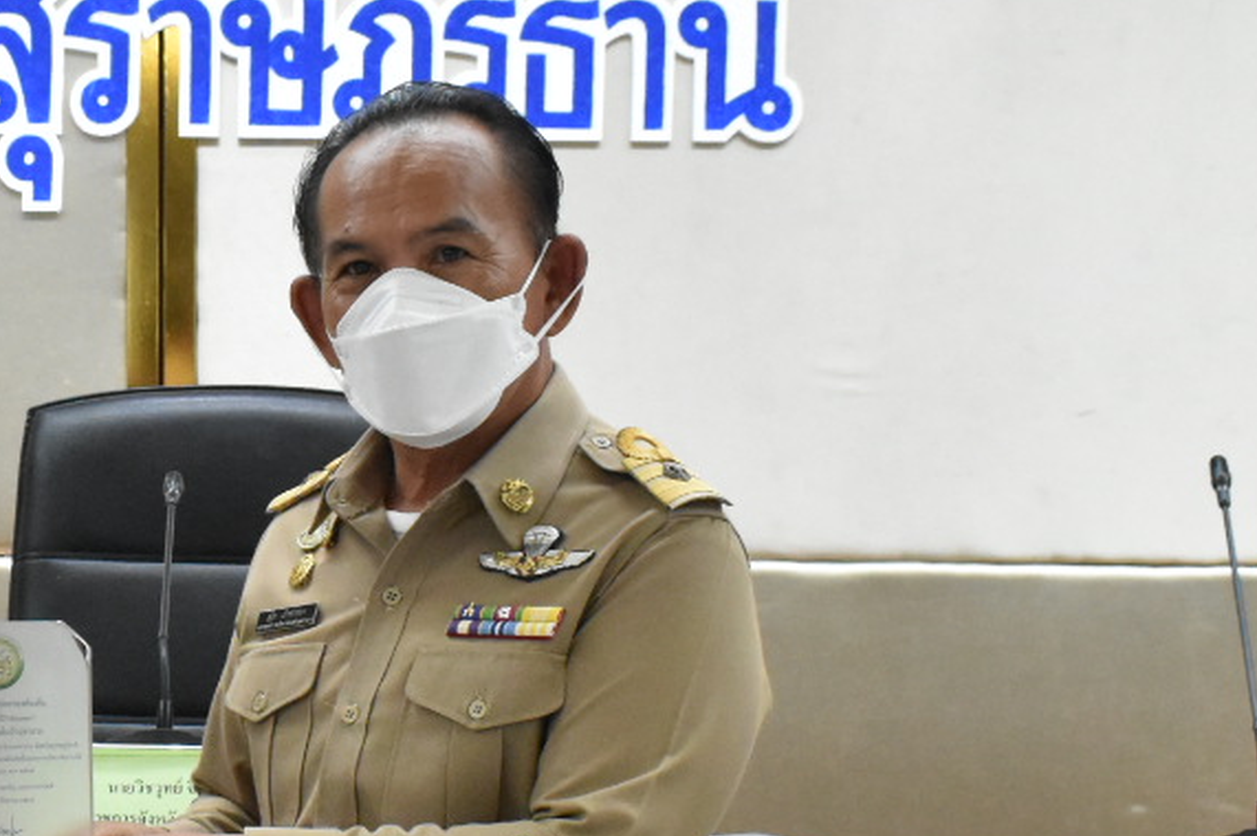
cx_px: 79
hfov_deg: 22.1
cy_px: 574
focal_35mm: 89
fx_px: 3120
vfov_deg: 15.2
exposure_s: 1/160
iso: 4000
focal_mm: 21
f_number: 5.6
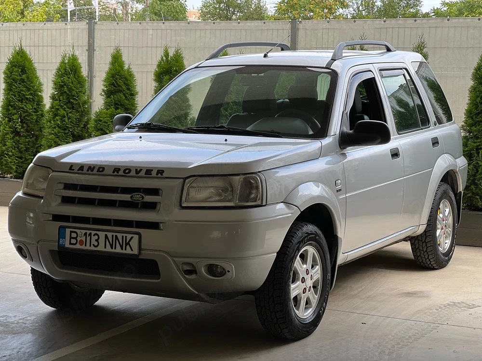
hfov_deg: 25.3
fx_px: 1072
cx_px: 241
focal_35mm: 77
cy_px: 180
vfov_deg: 19.1
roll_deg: -0.1
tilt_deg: -5.4
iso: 25
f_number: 2.8
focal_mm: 9
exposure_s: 1/121
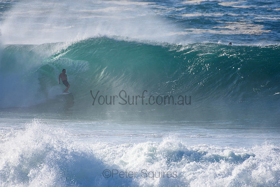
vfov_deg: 1.8
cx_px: 140
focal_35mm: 750
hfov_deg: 2.7
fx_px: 5834
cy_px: 94
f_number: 5.6
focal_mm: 500
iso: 280
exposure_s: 1/2000
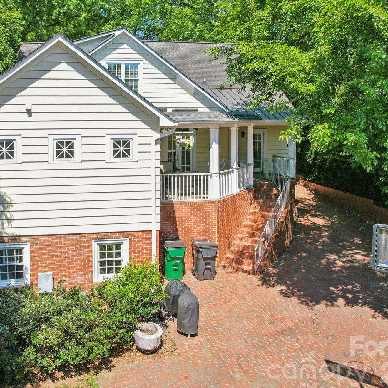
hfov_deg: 54.9
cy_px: 193
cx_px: 143
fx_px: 368
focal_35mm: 29
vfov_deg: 55.6
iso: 100
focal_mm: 8.4
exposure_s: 1/125
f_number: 2.8
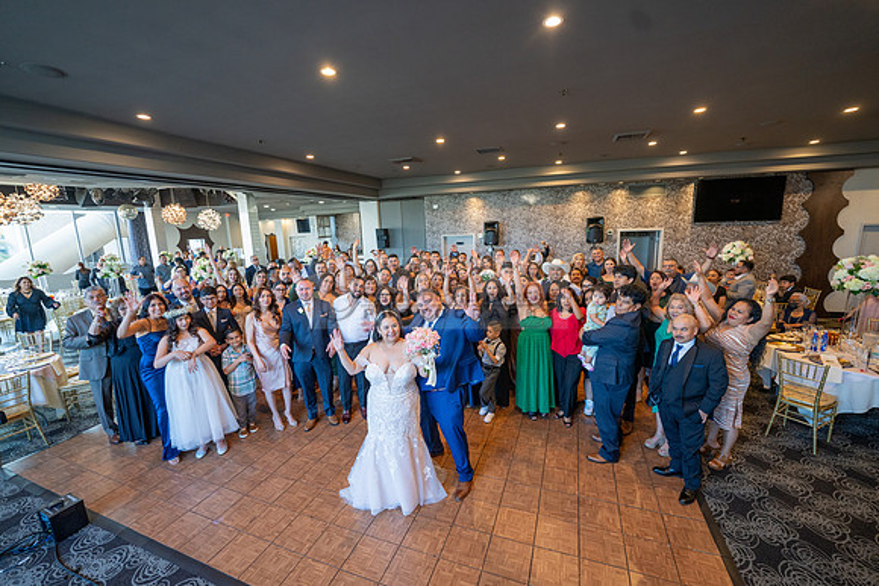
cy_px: 293
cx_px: 440
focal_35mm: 14
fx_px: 342
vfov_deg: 81.2
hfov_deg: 104.2
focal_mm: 14
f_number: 2.8
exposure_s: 1/100
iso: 800
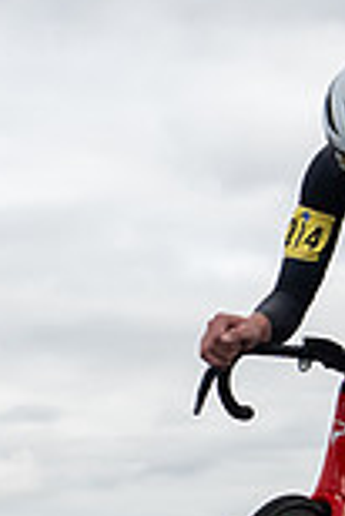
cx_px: 88
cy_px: 613
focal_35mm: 275
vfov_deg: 7.4
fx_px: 3944
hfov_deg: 5.0
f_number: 3.5
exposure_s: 1/1000
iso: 100
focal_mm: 46
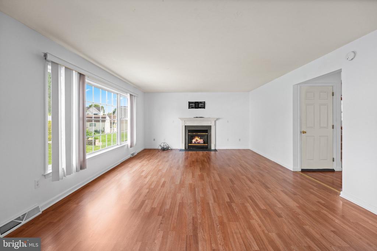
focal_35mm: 14
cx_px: 188
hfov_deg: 104.2
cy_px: 126
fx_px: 147
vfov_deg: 81.2
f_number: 5.6
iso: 400
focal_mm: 14
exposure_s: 1/13
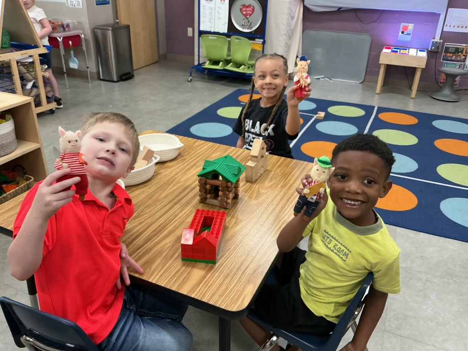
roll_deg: -2.0
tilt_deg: -27.6
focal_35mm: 29
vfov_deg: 48.2
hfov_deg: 61.7
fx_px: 392
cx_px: 234
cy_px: 176
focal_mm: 3
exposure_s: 1/60
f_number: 1.8
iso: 160
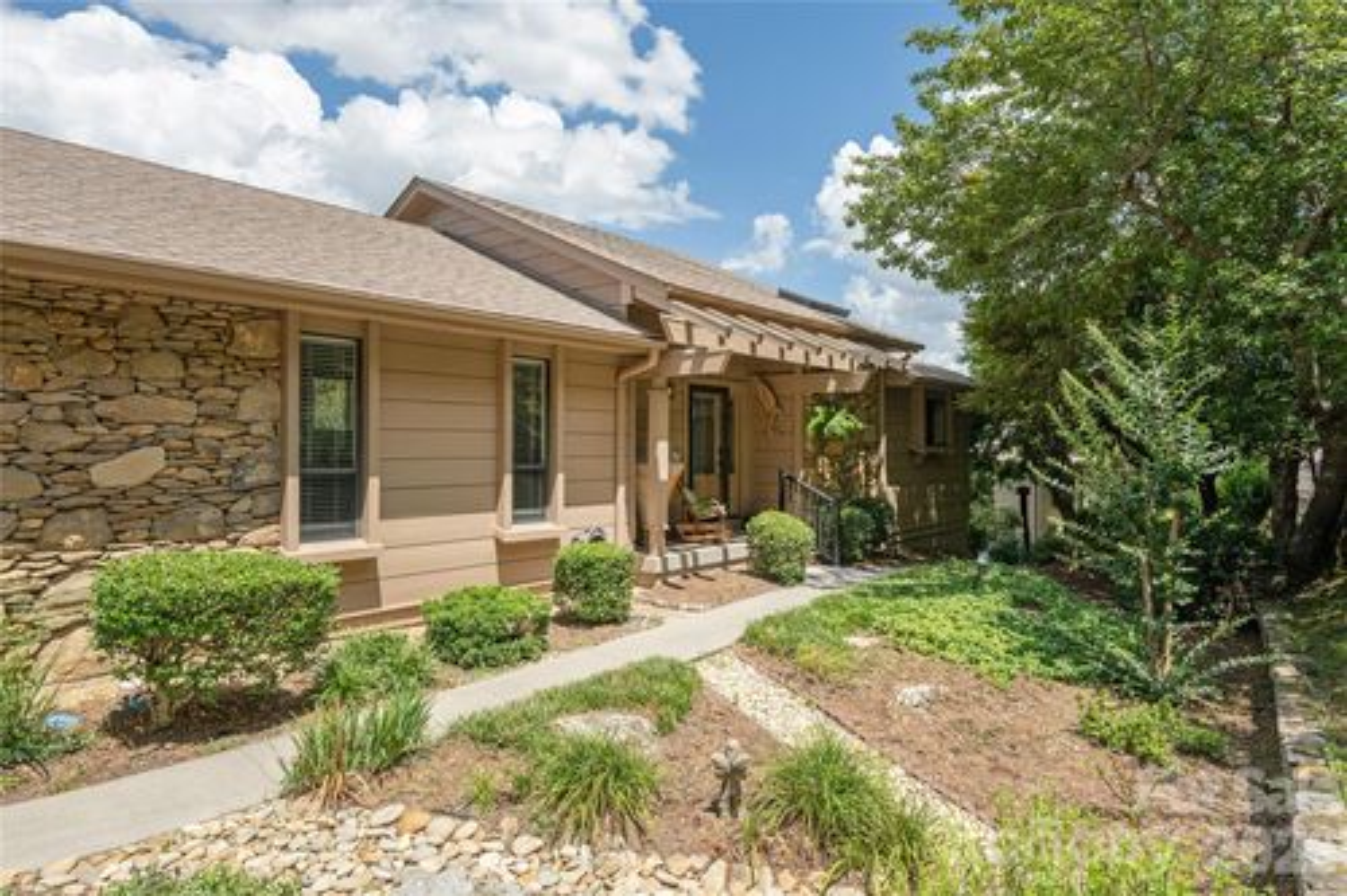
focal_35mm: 18
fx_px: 692
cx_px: 674
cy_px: 448
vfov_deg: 65.9
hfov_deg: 88.5
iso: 320
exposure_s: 1/800
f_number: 7.1
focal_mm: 18.5
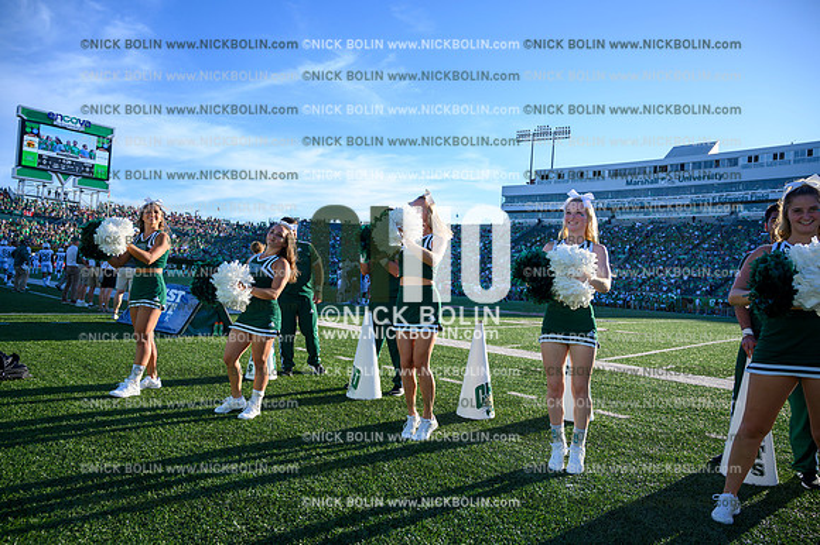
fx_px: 546
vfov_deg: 53.1
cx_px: 410
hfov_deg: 73.8
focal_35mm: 24
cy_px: 272
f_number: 4
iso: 125
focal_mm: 24
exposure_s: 1/640
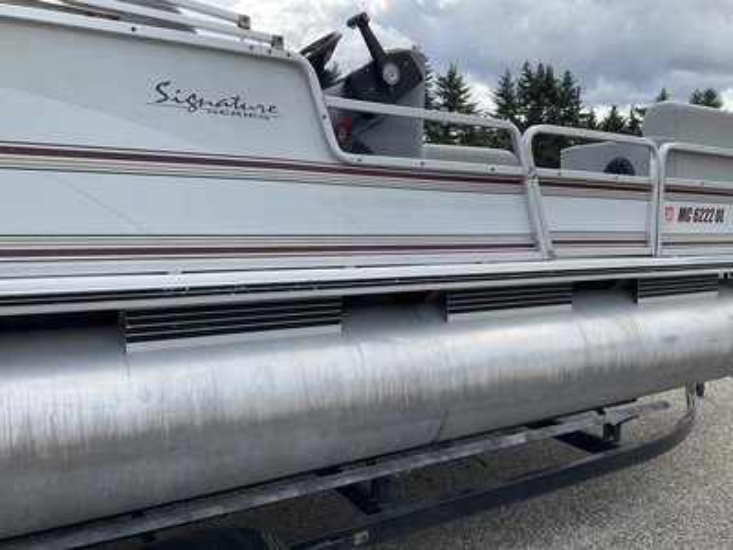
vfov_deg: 48.2
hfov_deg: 61.7
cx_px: 366
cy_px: 275
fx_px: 614
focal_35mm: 29
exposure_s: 1/816
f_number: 1.8
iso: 25
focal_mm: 3
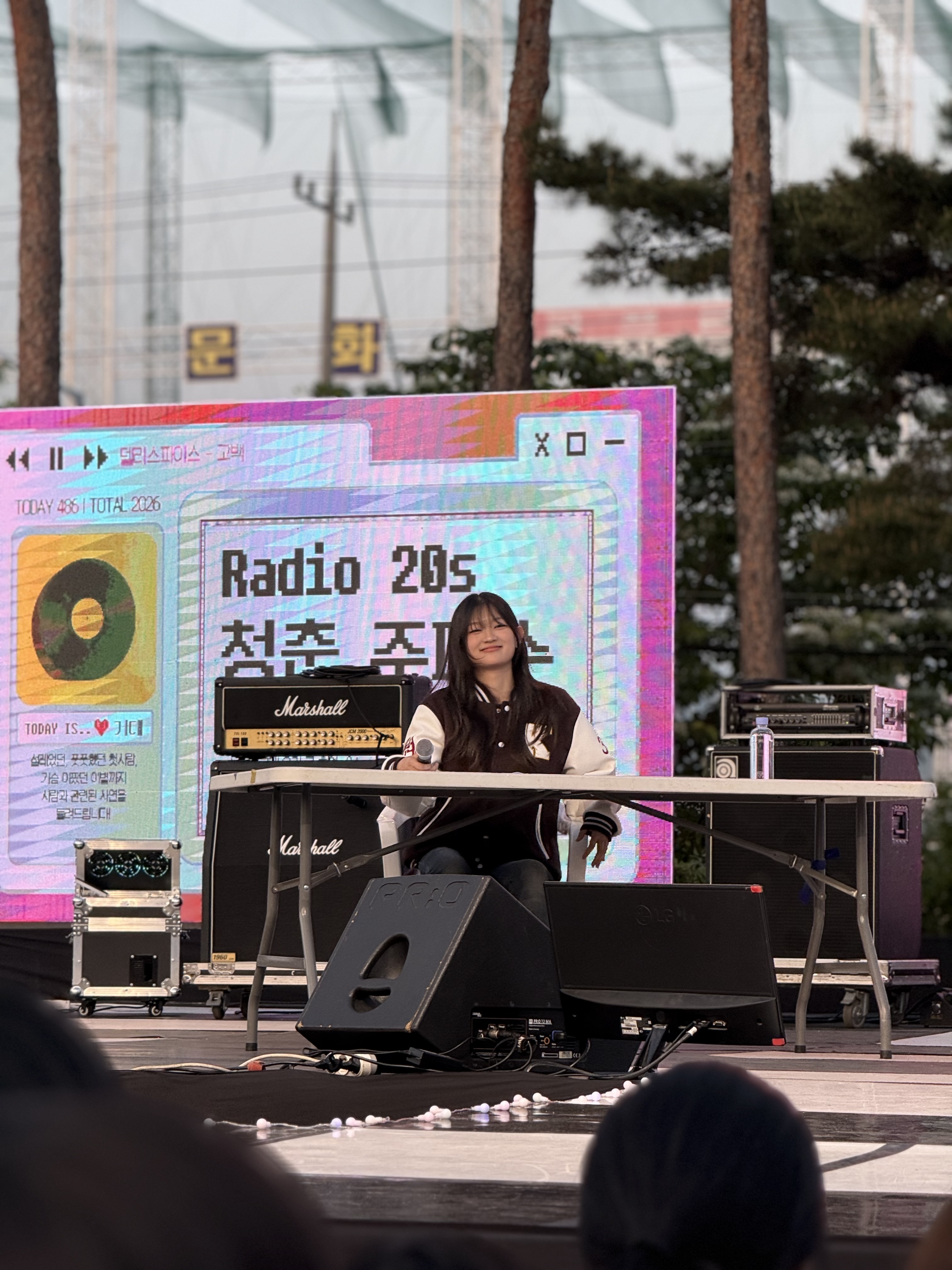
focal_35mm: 120
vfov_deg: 16.4
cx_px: 476
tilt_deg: +4.1
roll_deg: +0.5
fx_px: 4400
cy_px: 635
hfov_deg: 12.3
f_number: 2.8
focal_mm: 15.66
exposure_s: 1/120
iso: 64
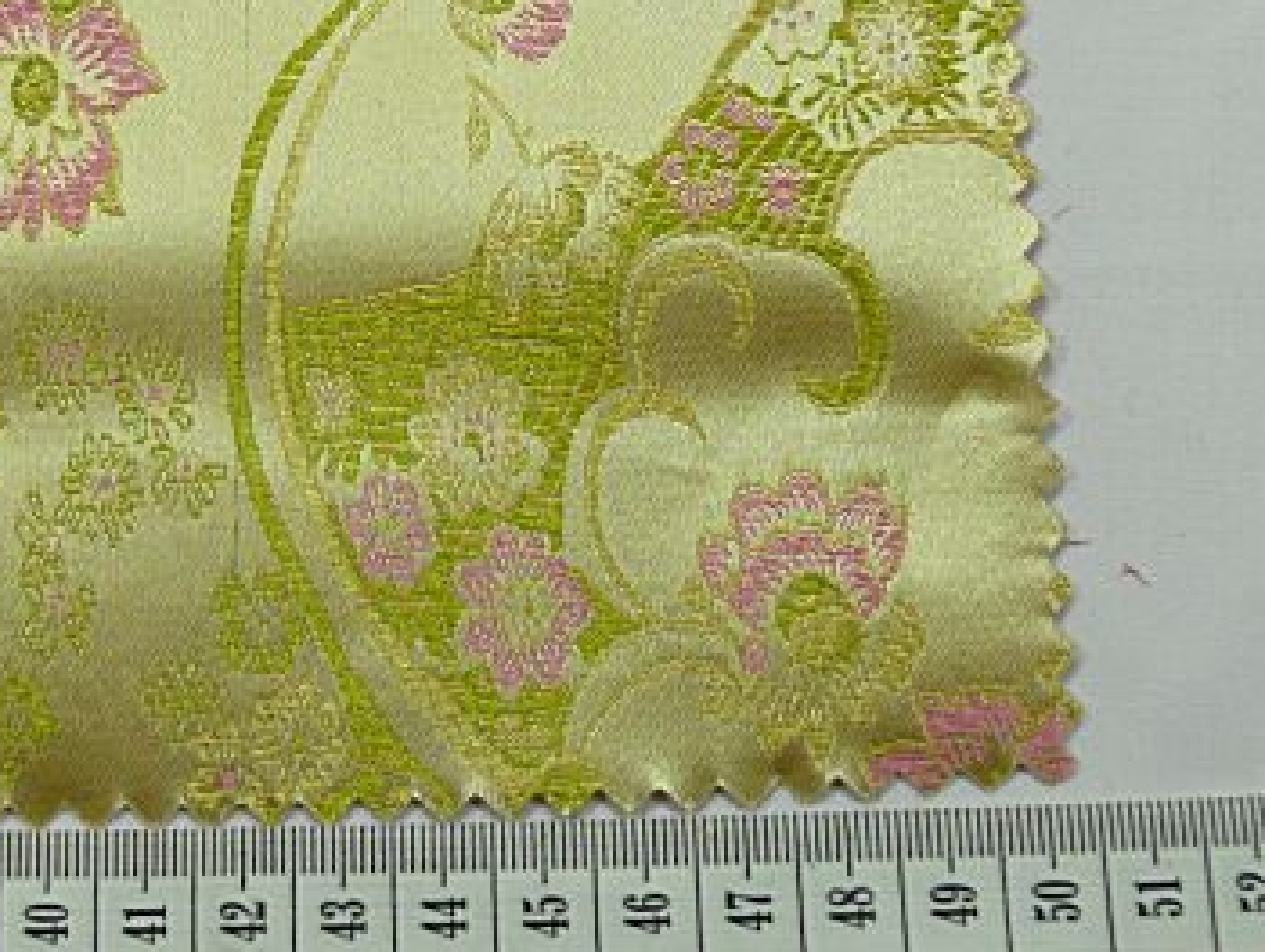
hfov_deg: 27.5
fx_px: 2561
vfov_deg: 20.7
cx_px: 393
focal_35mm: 70
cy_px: 159
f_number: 2.8
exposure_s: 1/60
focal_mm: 8.3
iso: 100
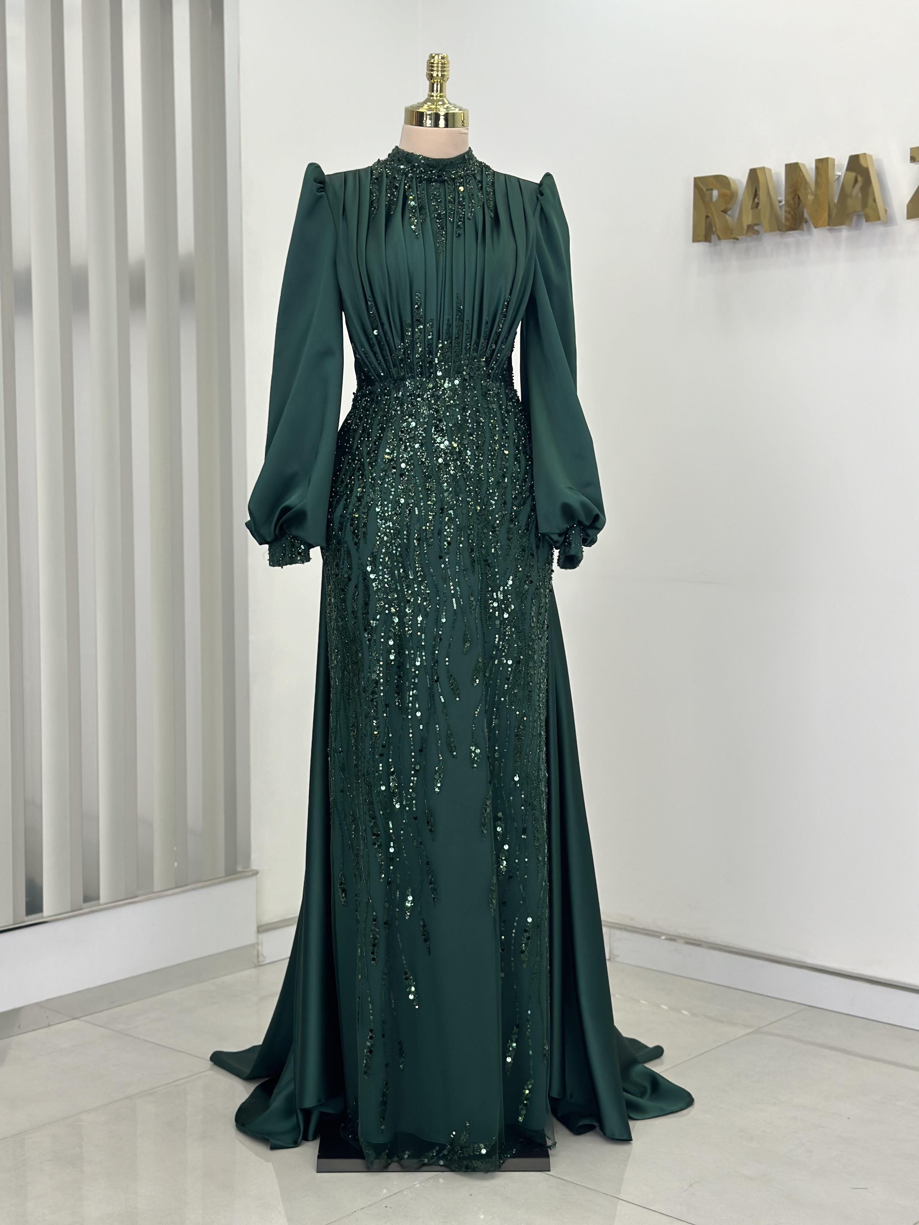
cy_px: 612
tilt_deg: -4.8
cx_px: 460
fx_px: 1699
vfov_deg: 39.7
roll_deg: -0.3
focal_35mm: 48
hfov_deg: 30.3
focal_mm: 6.86
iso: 80
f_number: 1.78
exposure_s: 1/358
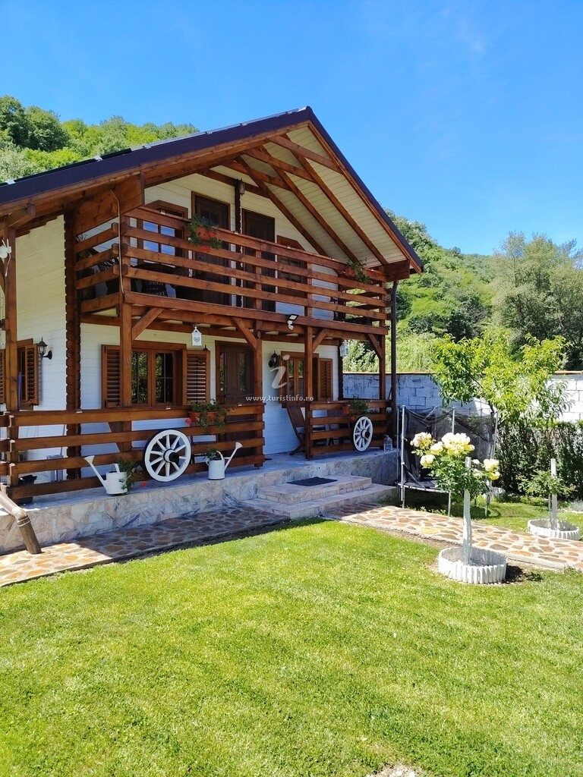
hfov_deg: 56.8
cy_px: 388
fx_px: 539
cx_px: 292
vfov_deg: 71.6
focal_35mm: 24
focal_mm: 5.25
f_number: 1.75
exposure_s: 1/349
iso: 100
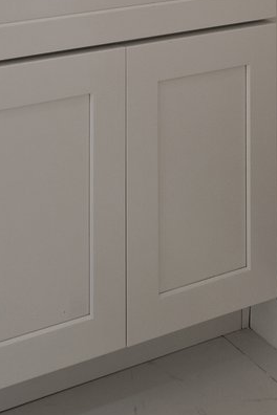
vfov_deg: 23.7
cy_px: -249
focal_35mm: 62
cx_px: -178
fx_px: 716
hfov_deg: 18.5
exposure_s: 1/6
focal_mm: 16
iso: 400
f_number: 8
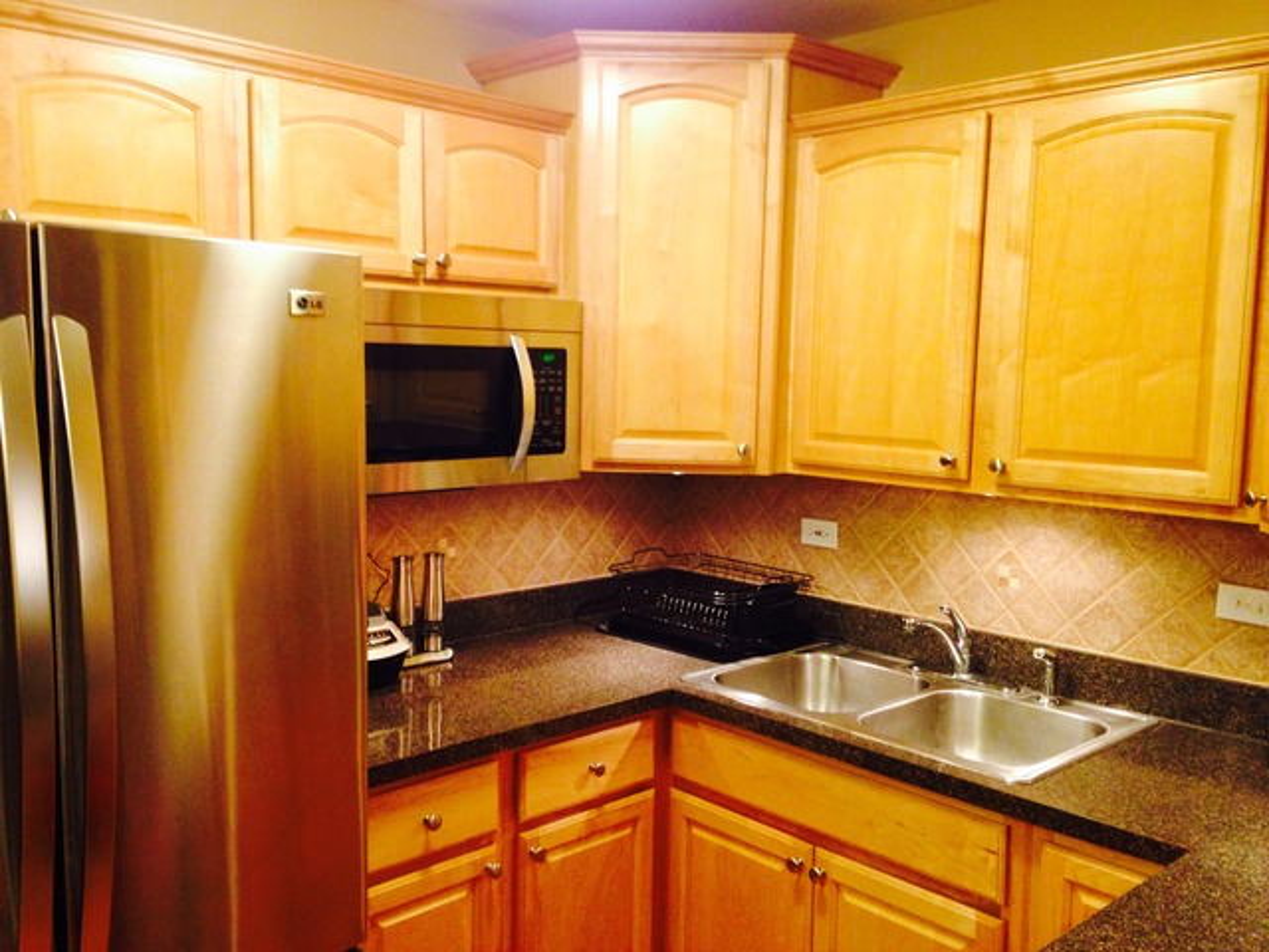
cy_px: 476
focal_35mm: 33
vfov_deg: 42.9
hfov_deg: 55.4
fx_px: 1210
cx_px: 634
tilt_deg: -6.1
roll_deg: -2.3
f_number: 2.4
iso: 200
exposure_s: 1/20
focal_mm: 4.12
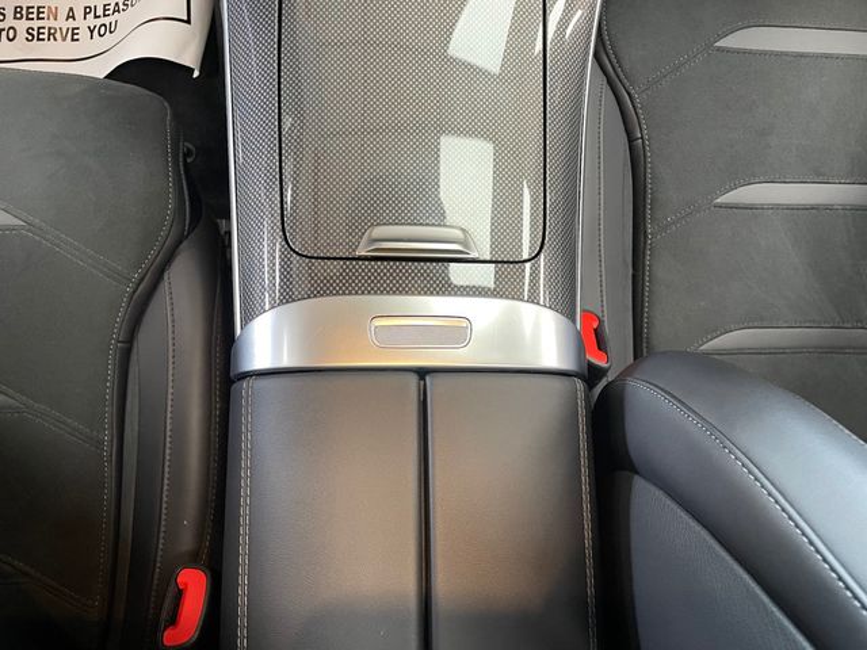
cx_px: 434
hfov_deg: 67.3
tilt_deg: -75.3
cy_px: 325
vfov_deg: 53.1
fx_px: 651
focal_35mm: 26
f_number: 1.6
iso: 250
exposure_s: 1/60
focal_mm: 4.2
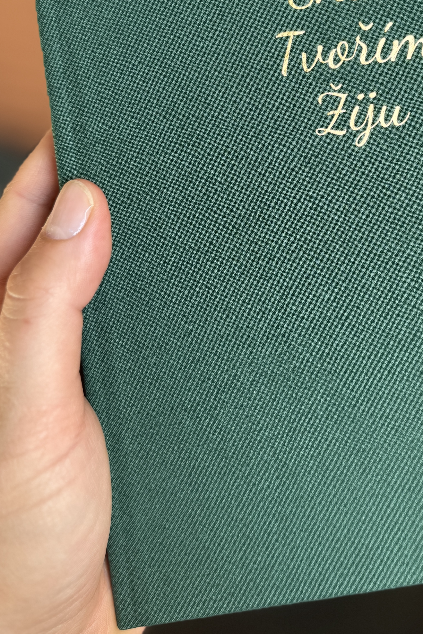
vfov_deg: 41.4
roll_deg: -1.9
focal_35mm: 46
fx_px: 811
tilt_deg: -20.1
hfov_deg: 28.8
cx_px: 315
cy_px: 151
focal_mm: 6.76
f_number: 1.78
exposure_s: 1/121
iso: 100
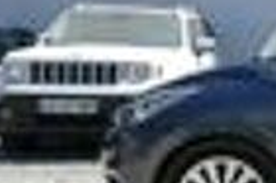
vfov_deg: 15.8
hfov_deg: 19.5
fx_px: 659
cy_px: 101
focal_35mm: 86
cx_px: 451
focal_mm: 9.12
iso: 125
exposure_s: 1/1300
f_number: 2.8
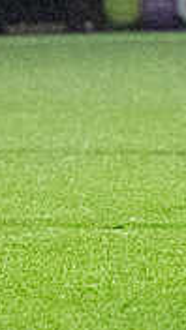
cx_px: 184
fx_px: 8391
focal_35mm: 957
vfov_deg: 2.3
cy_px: -51
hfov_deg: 1.3
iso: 8000
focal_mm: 130
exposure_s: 1/1000
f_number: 2.8
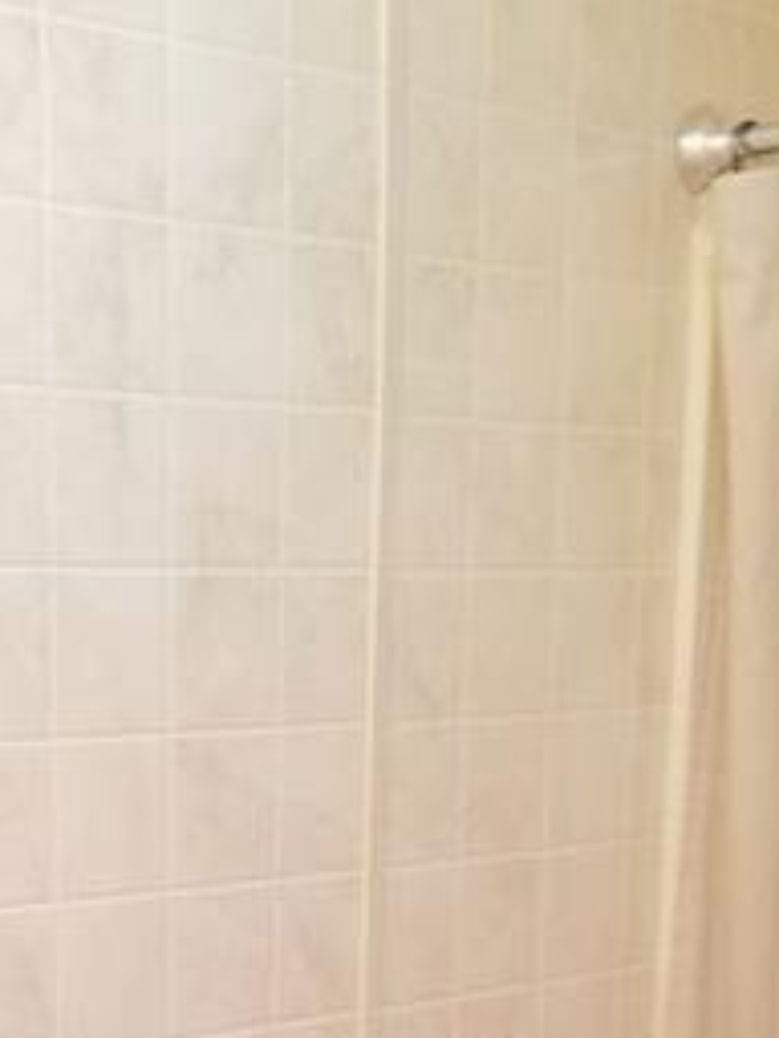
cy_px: 1293
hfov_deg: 18.5
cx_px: 57
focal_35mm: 78
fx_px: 2340
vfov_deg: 22.7
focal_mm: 4.2
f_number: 1.7
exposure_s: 1/24
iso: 200
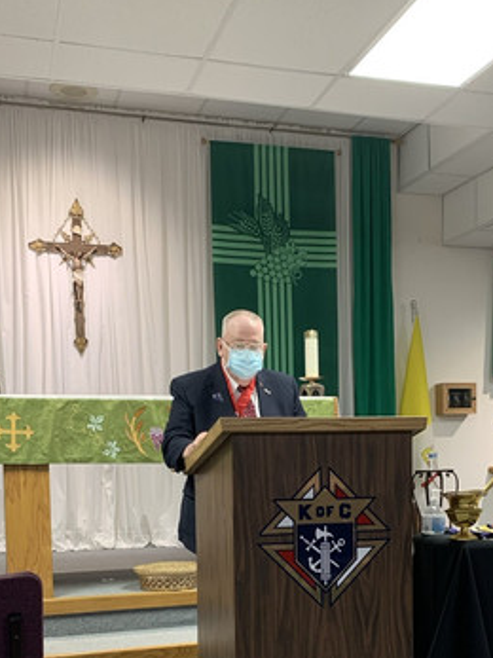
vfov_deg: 38.3
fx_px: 912
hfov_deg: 30.1
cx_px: 309
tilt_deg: -3.4
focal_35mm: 48
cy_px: 520
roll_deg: +0.8
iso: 160
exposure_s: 1/60
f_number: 1.8
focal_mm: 4.25
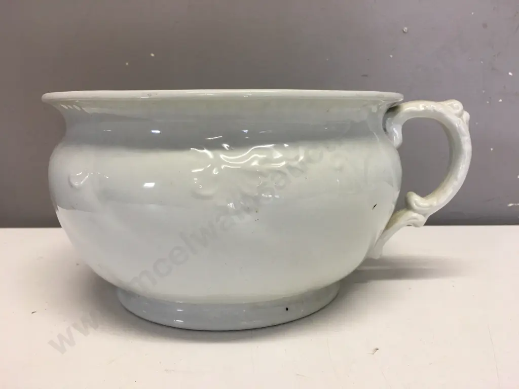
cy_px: 194
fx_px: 435
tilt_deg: -8.3
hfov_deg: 61.7
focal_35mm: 29
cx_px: 260
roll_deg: +0.3
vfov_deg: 48.2
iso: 32
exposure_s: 1/33
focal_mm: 4.15
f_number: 2.2
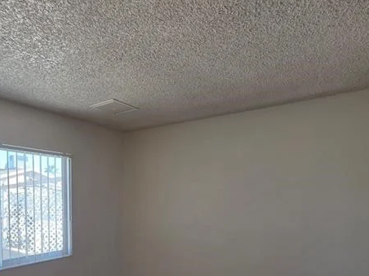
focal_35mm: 23
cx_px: 158
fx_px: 245
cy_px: 213
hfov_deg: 73.5
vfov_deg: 55.5
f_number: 1.9
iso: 100
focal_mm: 2.2
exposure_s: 1/120
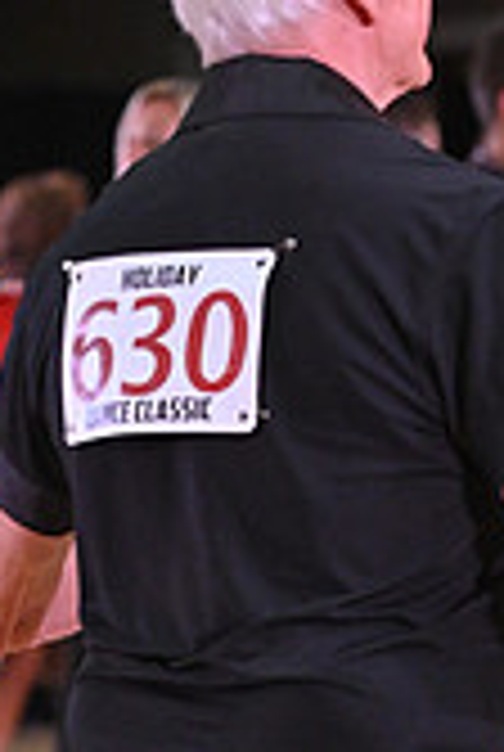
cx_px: 524
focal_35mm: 416
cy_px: 910
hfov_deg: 3.3
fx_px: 8699
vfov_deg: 4.9
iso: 2500
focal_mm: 120
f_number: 5
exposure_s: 1/320
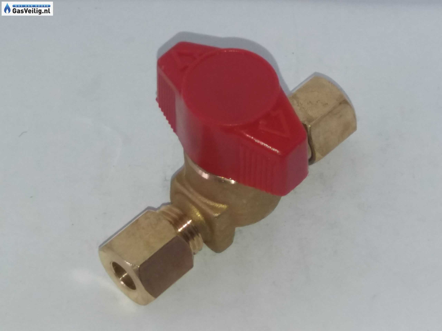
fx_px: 358
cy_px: 166
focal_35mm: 28
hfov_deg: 63.4
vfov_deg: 49.7
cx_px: 221
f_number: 1.9
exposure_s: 1/168
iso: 64
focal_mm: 3.7
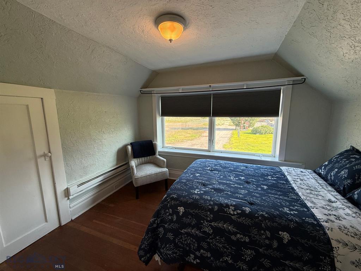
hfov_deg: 102.1
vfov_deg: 85.7
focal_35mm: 14
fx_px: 146
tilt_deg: -8.0
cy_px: 136
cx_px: 180
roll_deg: +0.3
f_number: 2.2
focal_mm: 2.22
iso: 50
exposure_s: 1/134
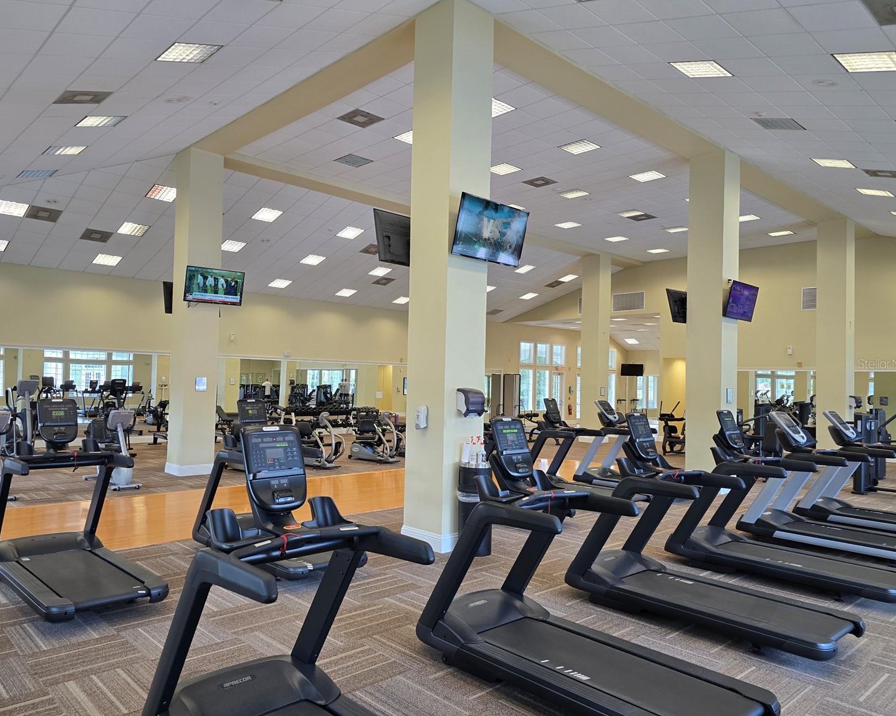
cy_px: 363
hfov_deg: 68.0
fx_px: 663
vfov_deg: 56.8
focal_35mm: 25
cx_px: 418
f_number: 1.7
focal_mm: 6.3
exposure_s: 1/120
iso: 125
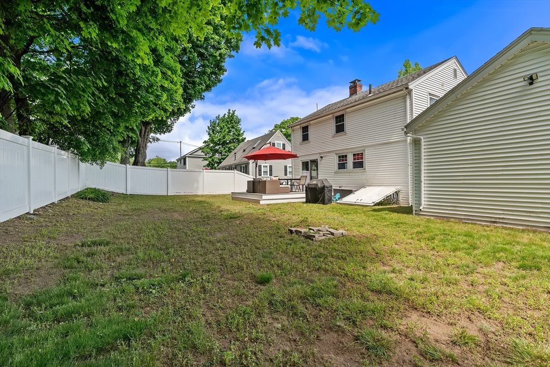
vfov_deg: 73.8
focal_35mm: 16
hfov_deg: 96.7
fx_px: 244
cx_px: 275
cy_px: 184
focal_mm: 16
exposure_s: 1/15
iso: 125
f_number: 8
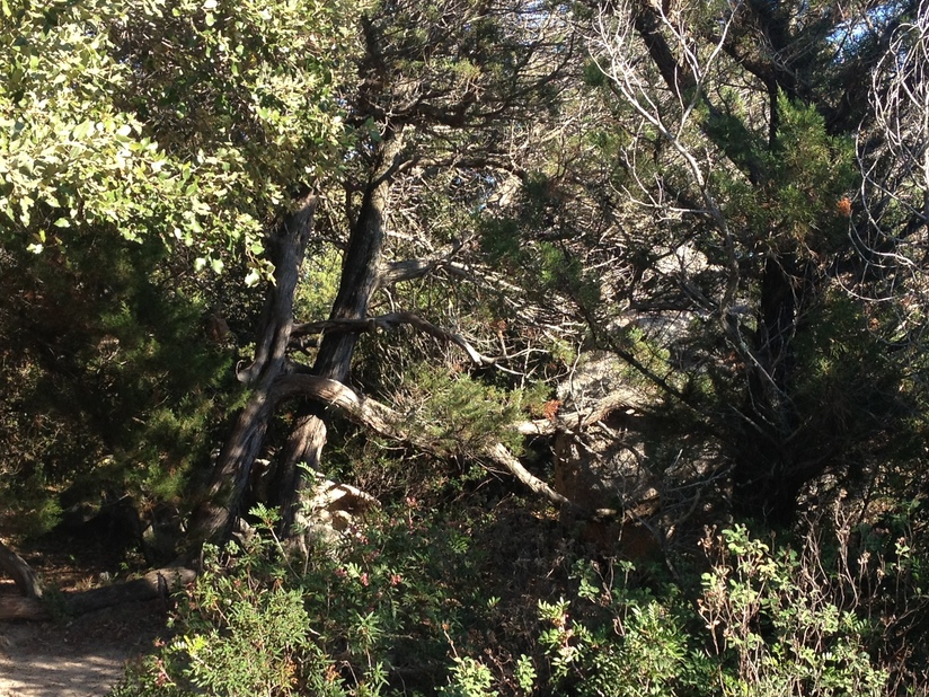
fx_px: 1825
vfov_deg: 21.5
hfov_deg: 28.5
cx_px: 416
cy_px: 474
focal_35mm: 68
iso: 64
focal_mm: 4.28
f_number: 2.4
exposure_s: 1/336
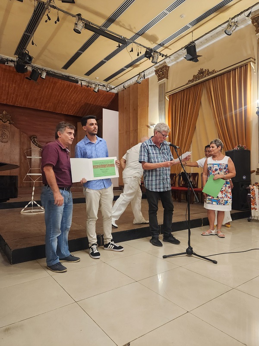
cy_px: 173
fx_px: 229
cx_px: 130
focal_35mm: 23
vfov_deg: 73.9
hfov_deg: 58.9
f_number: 1.8
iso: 640
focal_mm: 5.4
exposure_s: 1/60
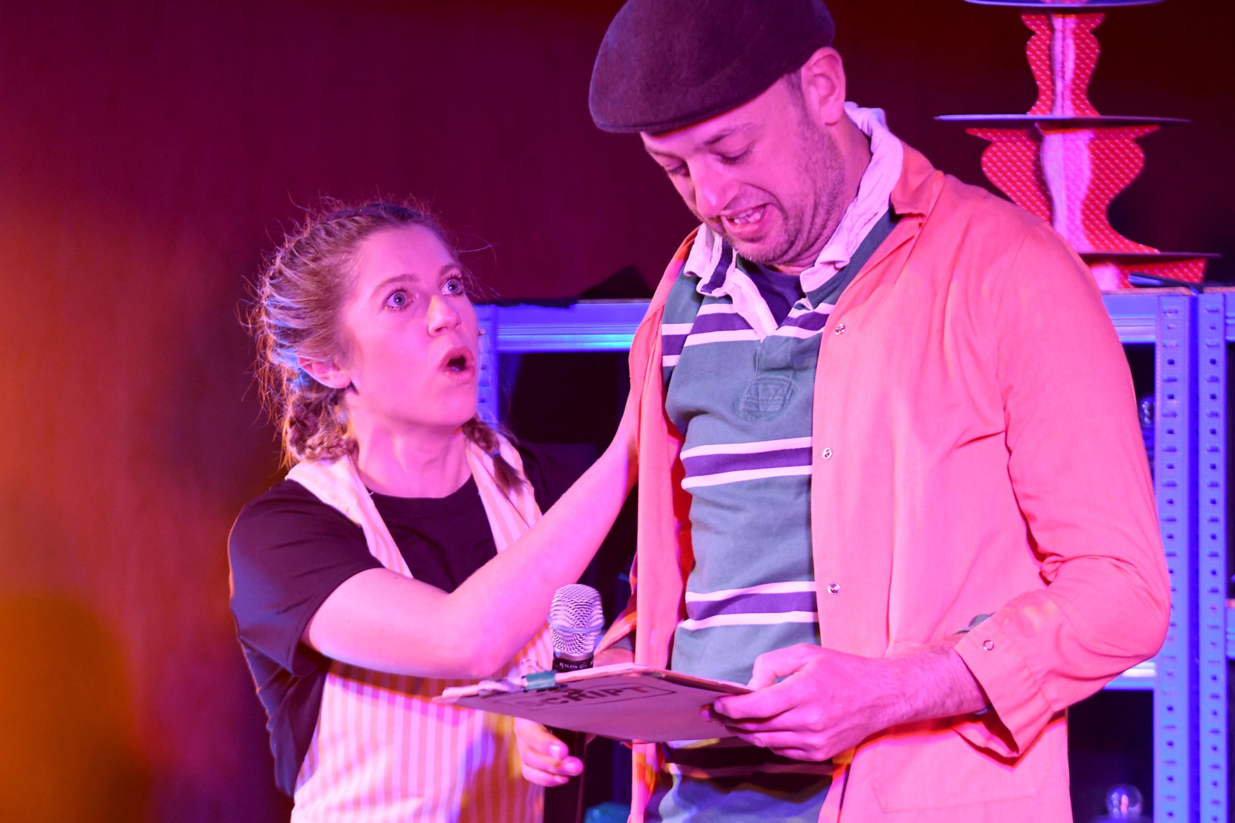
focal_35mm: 300
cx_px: 618
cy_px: 412
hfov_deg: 6.9
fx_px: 10290
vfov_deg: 4.6
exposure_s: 1/100
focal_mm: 200
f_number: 7.1
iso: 2000
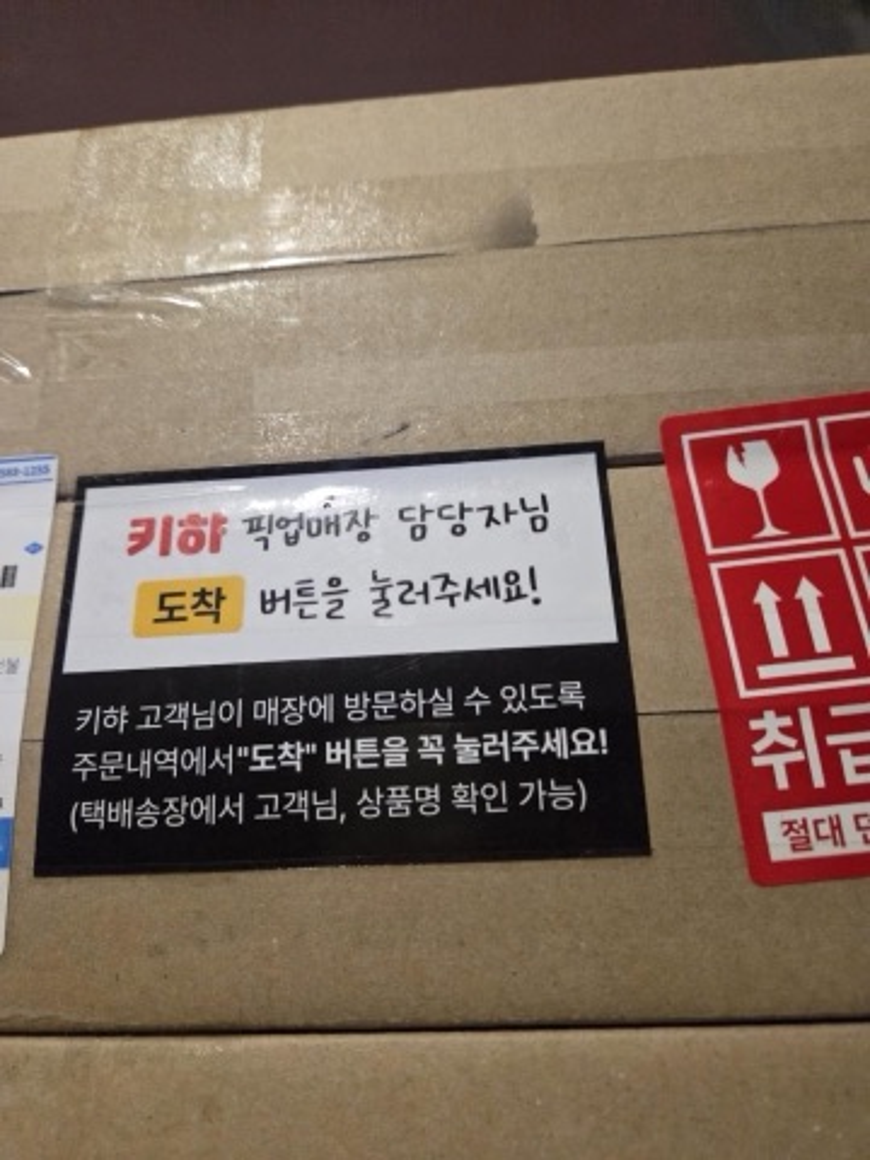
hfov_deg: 58.9
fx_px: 771
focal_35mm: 23
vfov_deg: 73.9
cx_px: 435
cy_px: 580
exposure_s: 1/120
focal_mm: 5.4
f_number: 1.8
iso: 1250
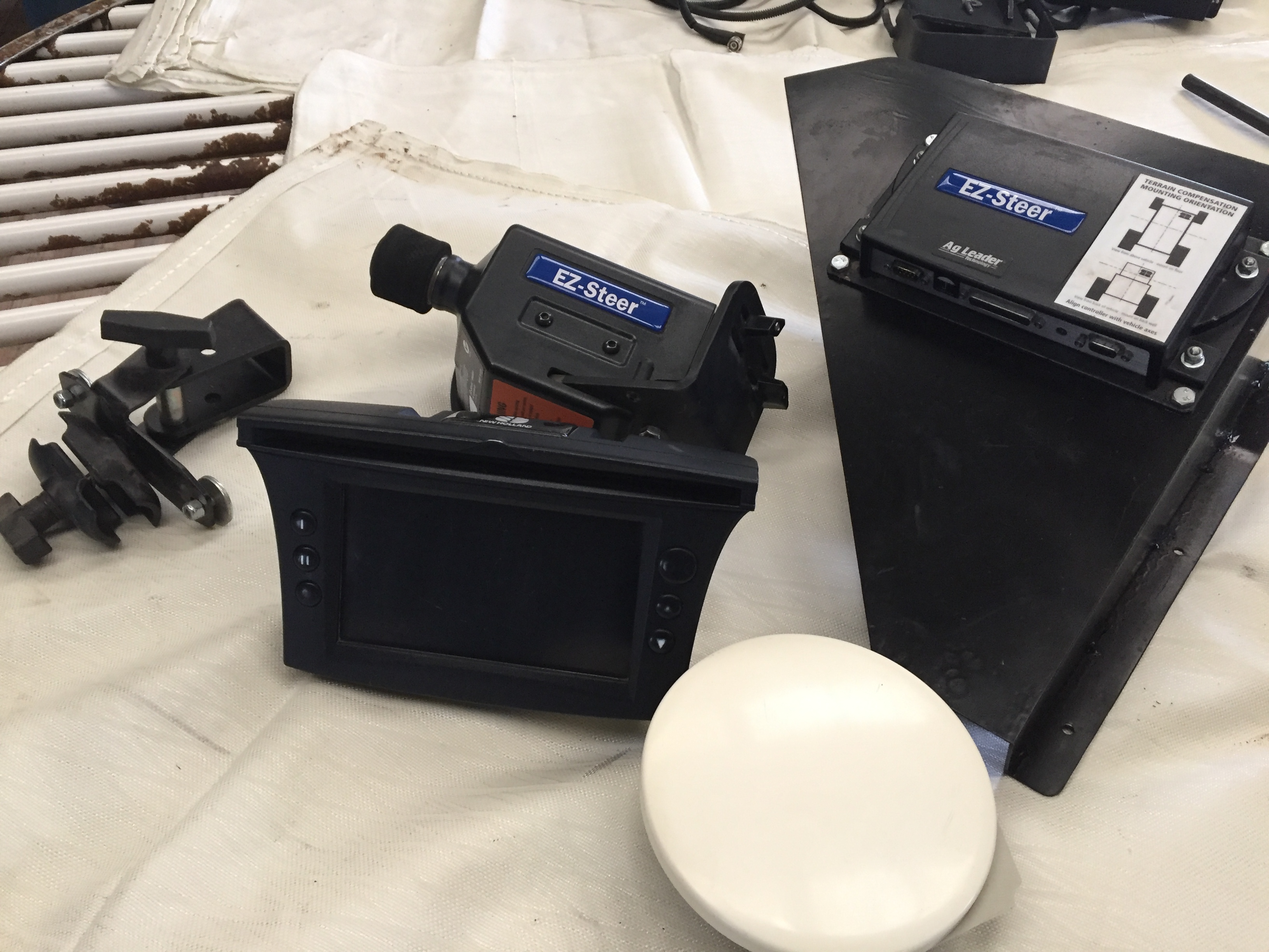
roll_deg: -3.6
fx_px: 1063
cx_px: 634
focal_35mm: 29
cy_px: 476
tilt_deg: -43.1
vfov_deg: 48.2
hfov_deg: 61.7
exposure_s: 1/33
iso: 200
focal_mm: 4.15
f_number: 2.2
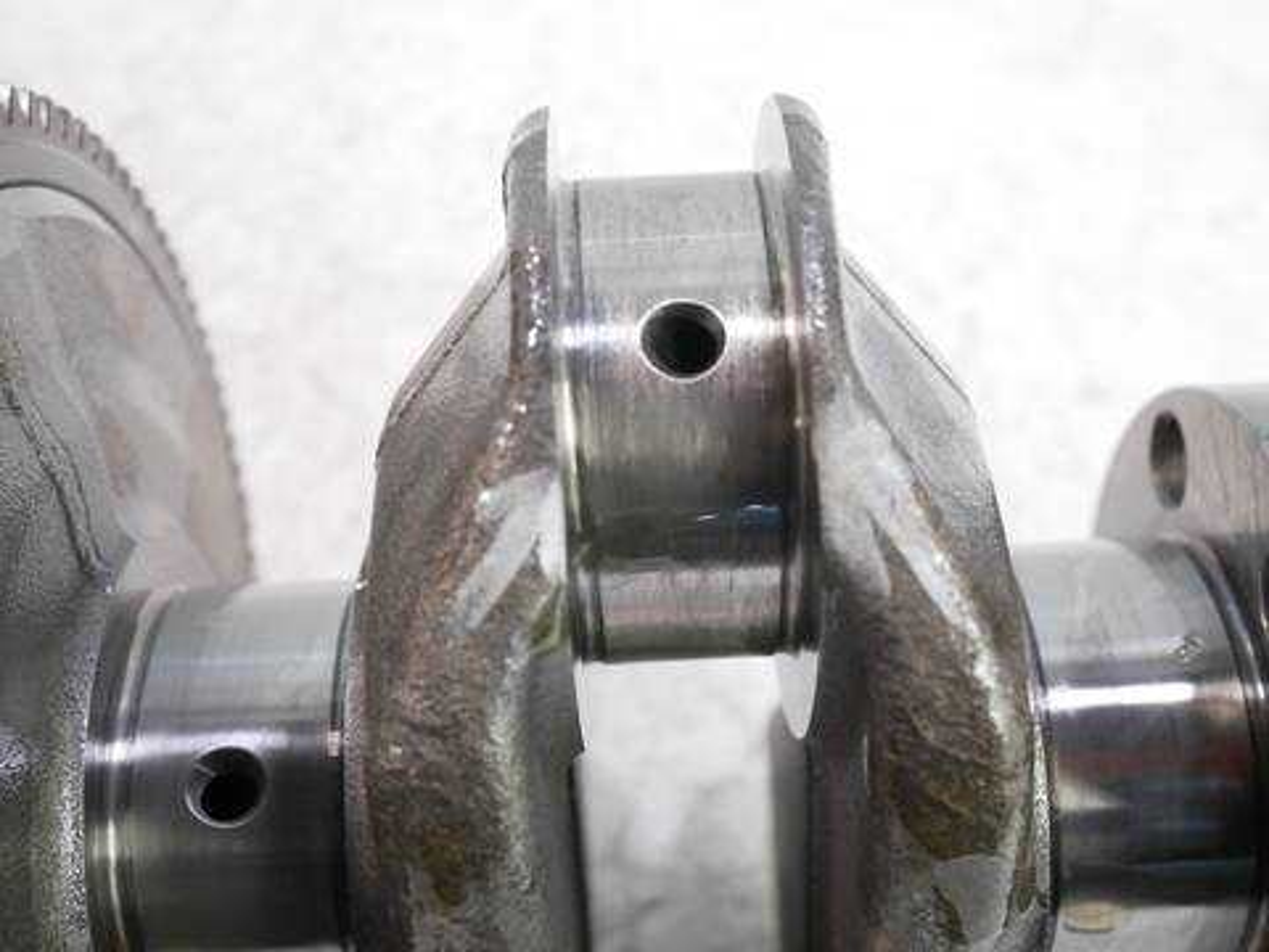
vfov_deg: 36.0
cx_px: 634
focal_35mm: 40
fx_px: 1466
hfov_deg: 46.8
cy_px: 476
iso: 2000
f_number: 4.6
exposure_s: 1/60
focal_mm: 20
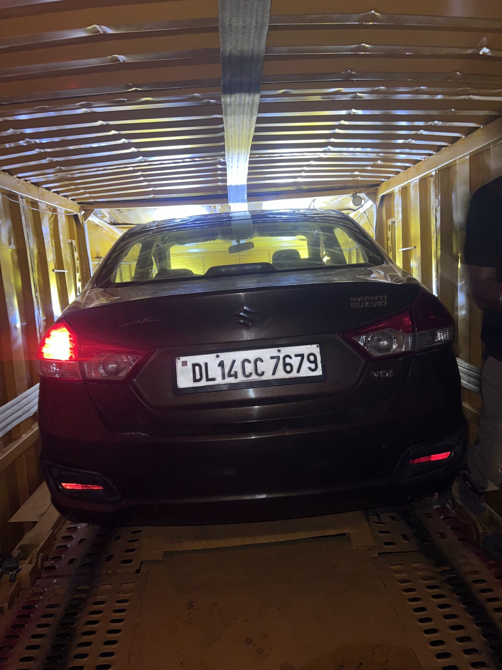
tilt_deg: -5.5
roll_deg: +1.2
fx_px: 503
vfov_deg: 67.3
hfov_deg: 53.1
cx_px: 251
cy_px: 335
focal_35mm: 26
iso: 64
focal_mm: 5.7
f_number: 1.5
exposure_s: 1/4
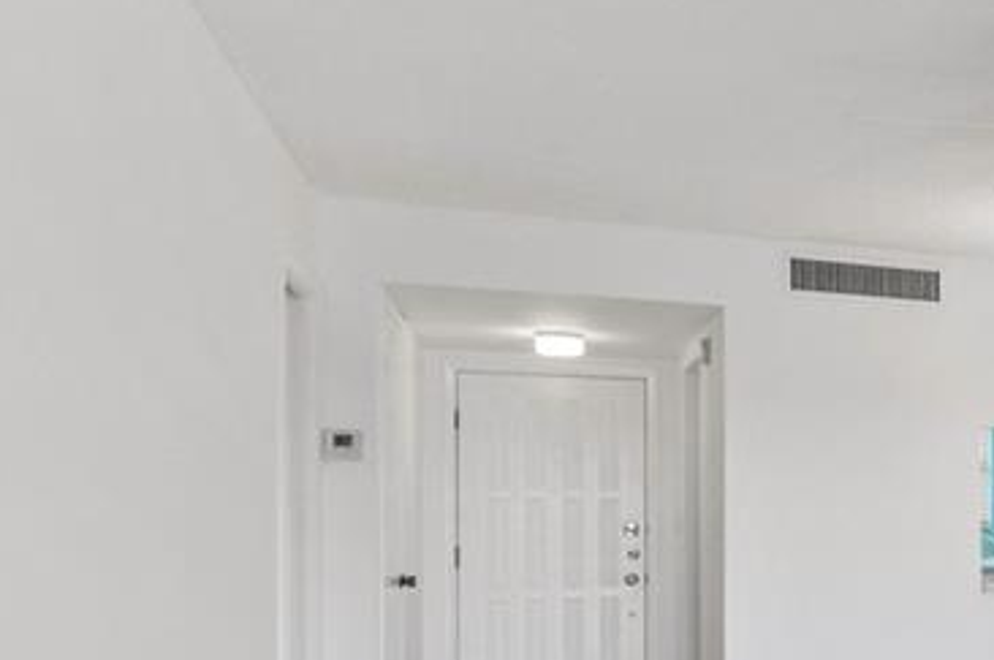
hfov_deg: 34.2
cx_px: 1271
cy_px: 583
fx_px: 1158
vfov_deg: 30.5
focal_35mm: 42
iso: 200
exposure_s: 1/20
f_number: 8
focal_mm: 10
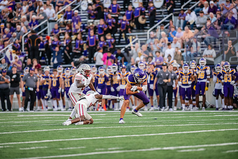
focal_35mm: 300
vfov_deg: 4.6
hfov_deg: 6.9
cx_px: 119
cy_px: 80
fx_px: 1984
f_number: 3.2
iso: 3200
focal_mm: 300
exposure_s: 1/1000
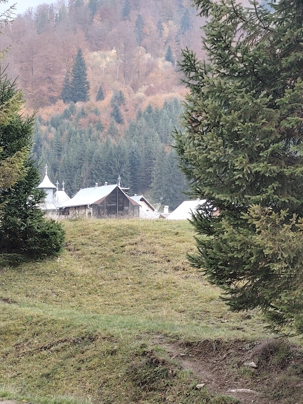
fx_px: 1074
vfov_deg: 21.3
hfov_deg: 16.1
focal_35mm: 92
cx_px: 152
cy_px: 202
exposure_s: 1/100
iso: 160
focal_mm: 6.19
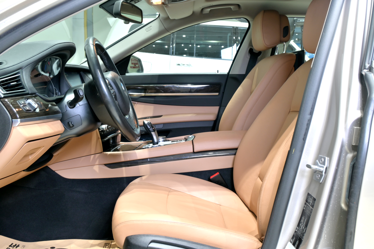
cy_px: 124
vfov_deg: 36.9
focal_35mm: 36
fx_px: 374
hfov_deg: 53.1
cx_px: 187
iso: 125
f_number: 7.1
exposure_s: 1/8
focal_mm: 24
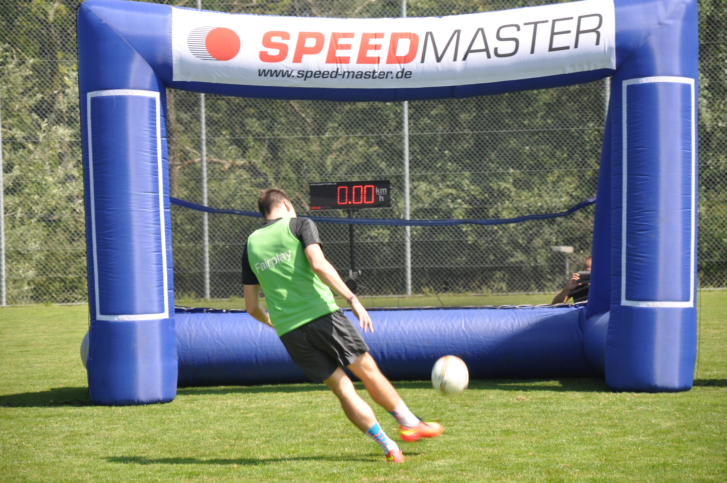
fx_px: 3177
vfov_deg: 8.7
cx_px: 364
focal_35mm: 158
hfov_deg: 13.1
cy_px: 242
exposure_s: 1/160
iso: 200
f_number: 6.3
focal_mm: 105
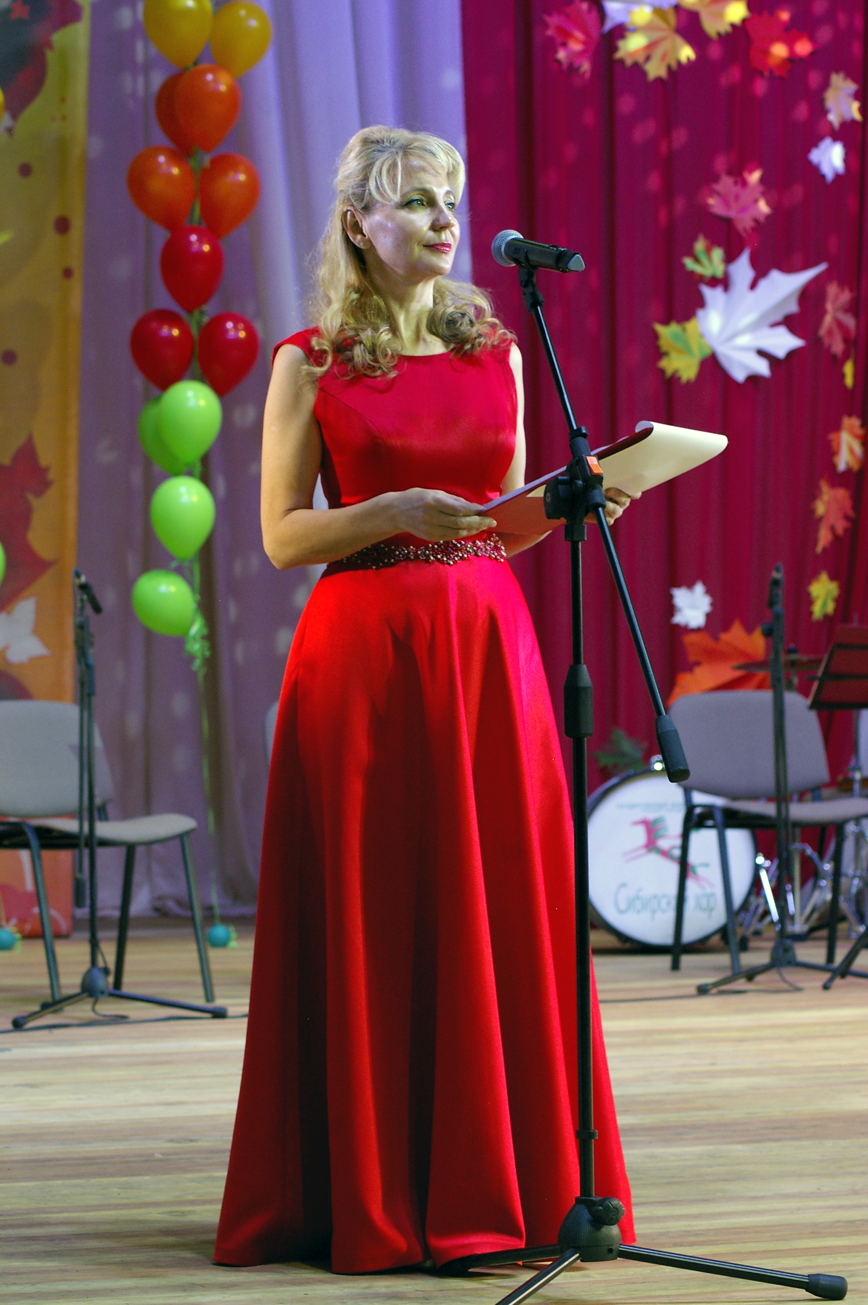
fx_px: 3804
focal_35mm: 105
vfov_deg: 19.5
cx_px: 434
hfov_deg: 13.0
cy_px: 652
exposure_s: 1/125
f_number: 5.6
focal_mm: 70
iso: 800
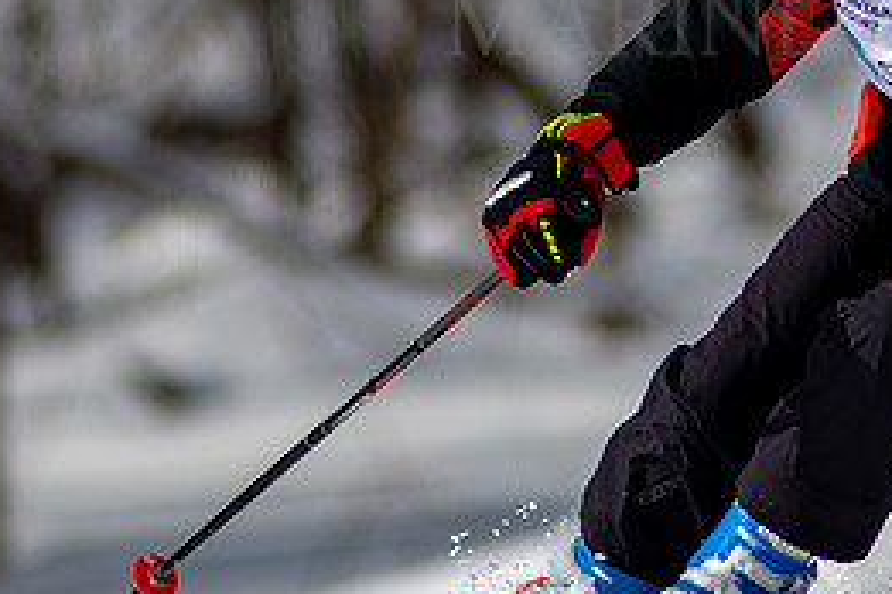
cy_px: -58
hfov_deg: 1.6
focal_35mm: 1298
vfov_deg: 1.1
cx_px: 883
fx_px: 32159
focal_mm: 300
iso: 100
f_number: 2.8
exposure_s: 1/6400
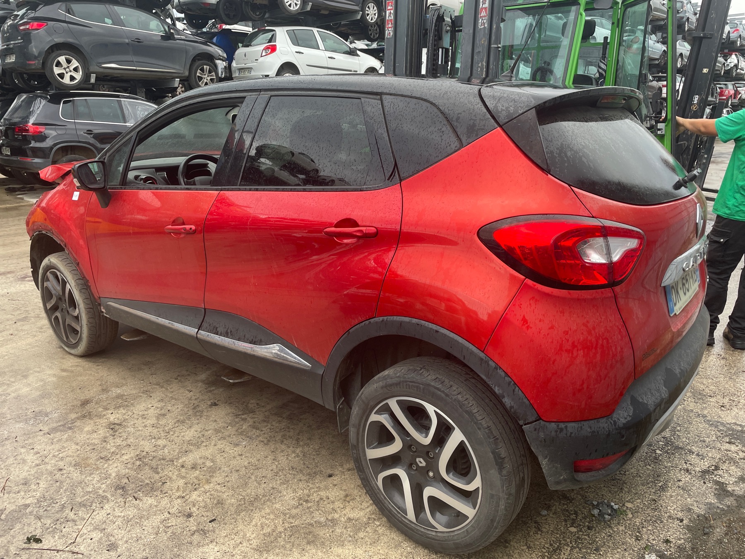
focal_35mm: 26
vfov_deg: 53.1
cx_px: 372
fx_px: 560
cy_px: 280
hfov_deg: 67.3
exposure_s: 1/121
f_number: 1.6
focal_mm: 4.2
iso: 64
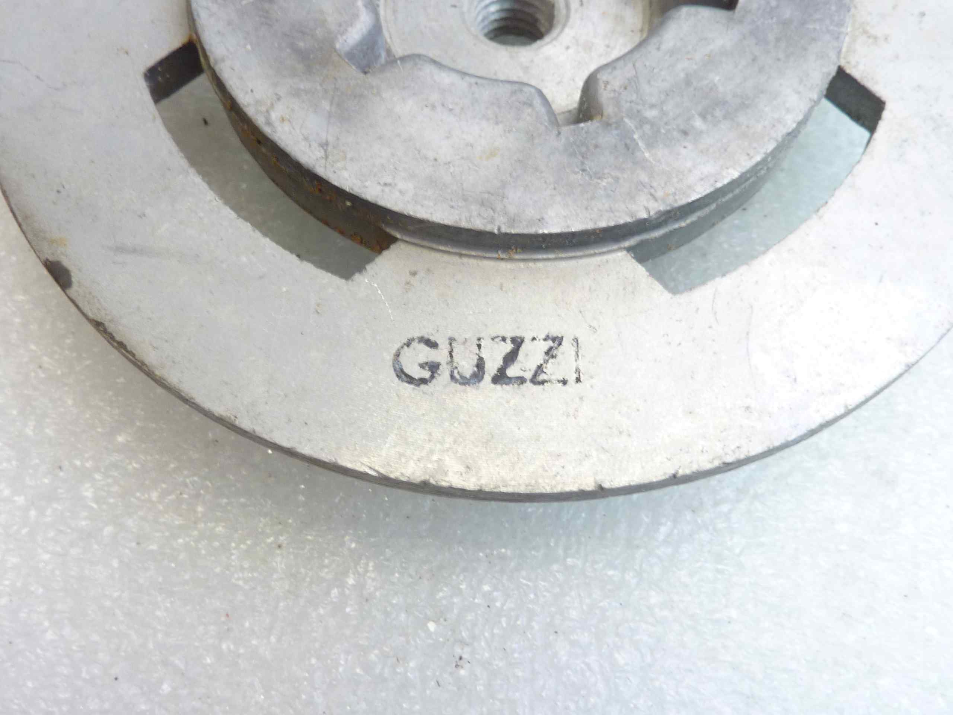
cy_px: 358
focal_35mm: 38
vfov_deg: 37.7
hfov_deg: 49.0
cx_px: 476
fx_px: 1046
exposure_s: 1/13
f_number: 3.3
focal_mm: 4.4
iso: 80
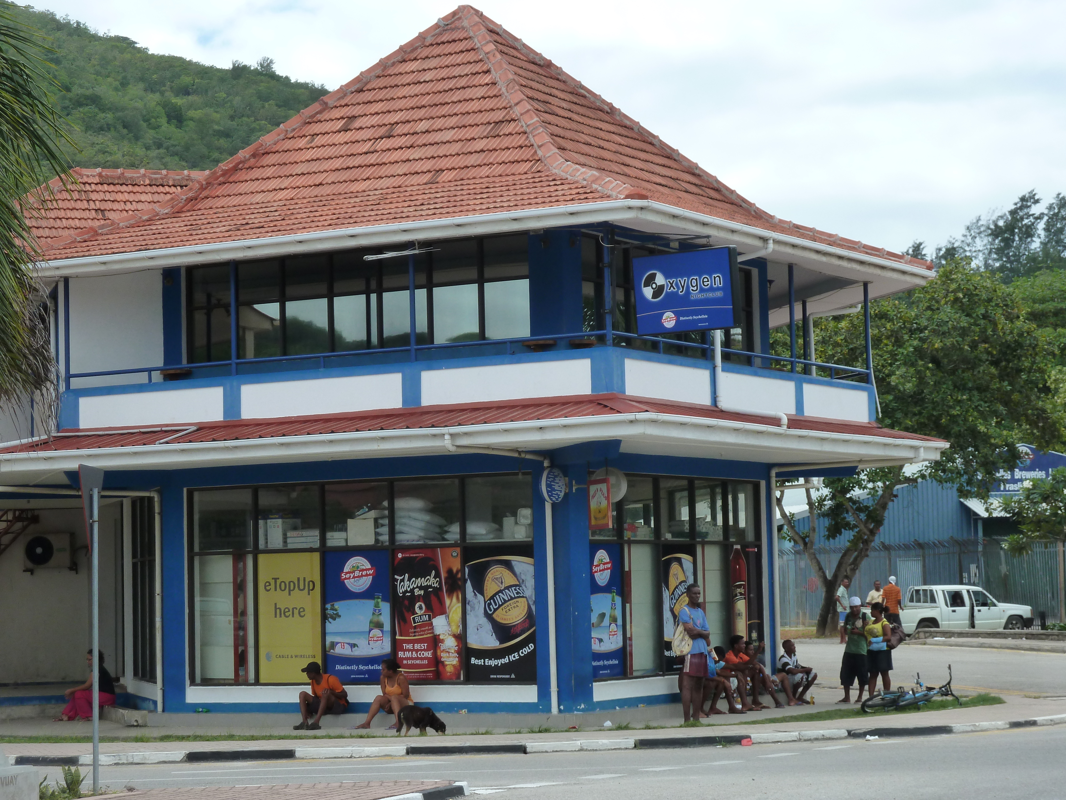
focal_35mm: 90
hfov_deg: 21.8
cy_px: 400
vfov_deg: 16.4
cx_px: 533
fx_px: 2772
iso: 125
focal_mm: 14.7
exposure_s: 1/500
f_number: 4.3
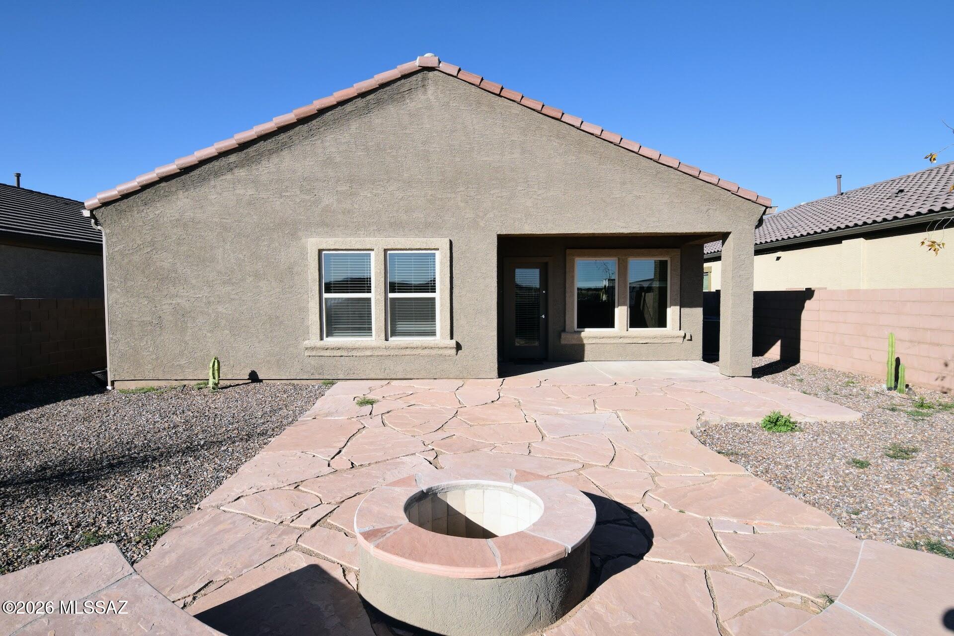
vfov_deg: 67.4
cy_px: 318
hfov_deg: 90.0
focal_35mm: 18
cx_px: 477
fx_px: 477
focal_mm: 12
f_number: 11
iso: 400
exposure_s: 1/500
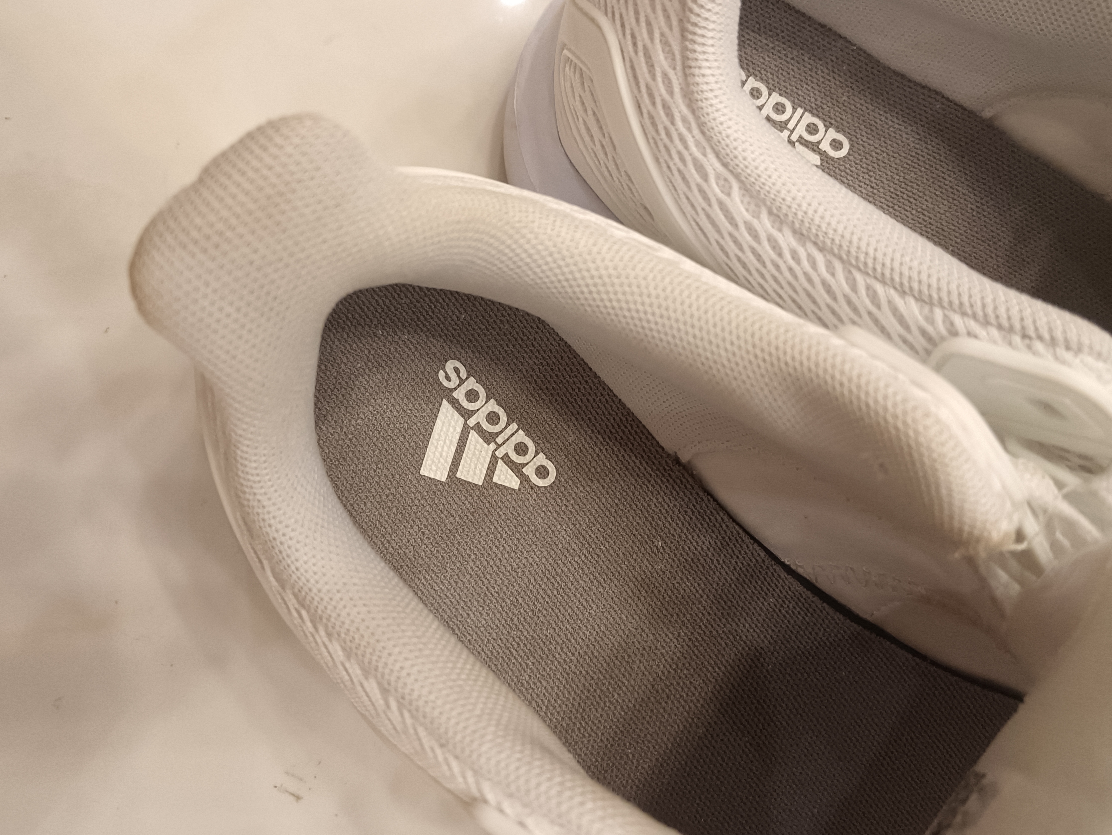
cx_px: 564
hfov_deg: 63.4
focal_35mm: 28
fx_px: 900
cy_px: 405
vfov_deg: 49.7
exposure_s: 1/100
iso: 2637
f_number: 1.9
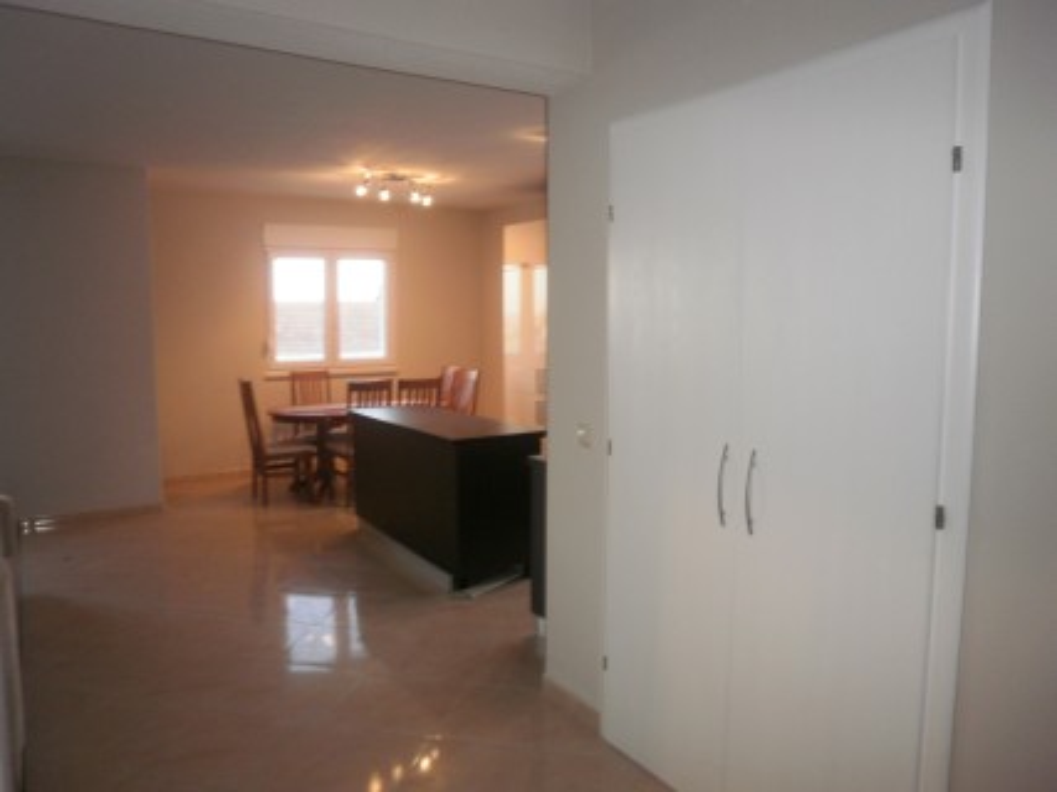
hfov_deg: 67.3
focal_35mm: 26
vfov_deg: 53.0
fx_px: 794
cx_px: 528
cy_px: 396
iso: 125
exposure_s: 1/25
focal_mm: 4.65
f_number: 2.6
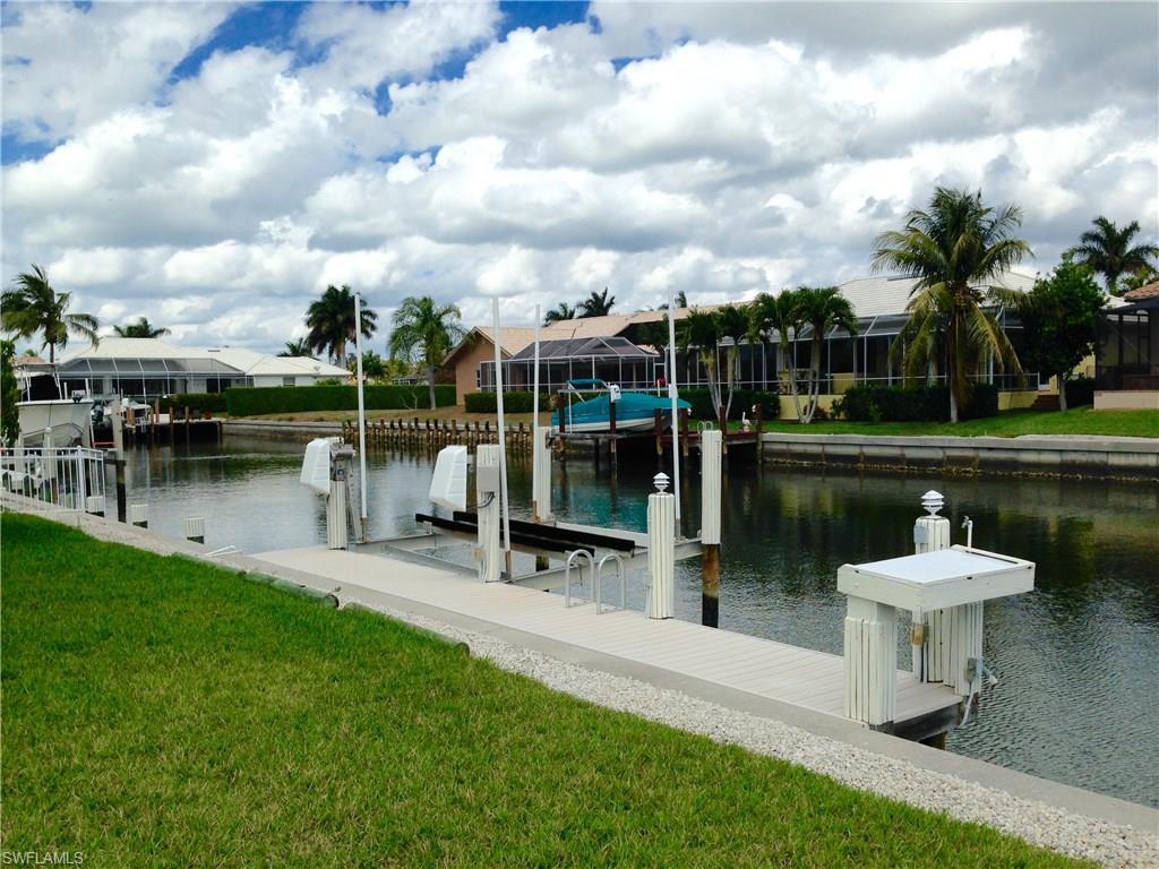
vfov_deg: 42.9
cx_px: 580
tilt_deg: -4.3
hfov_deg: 55.4
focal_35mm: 33
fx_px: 1105
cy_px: 434
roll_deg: +2.9
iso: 50
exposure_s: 1/2463
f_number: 2.4
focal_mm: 4.12
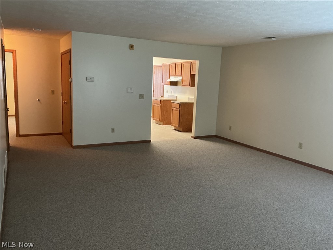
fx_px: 279
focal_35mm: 29
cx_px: 166
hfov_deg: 61.7
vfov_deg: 48.2
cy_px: 125
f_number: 1.8
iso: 200
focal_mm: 3
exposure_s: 1/40
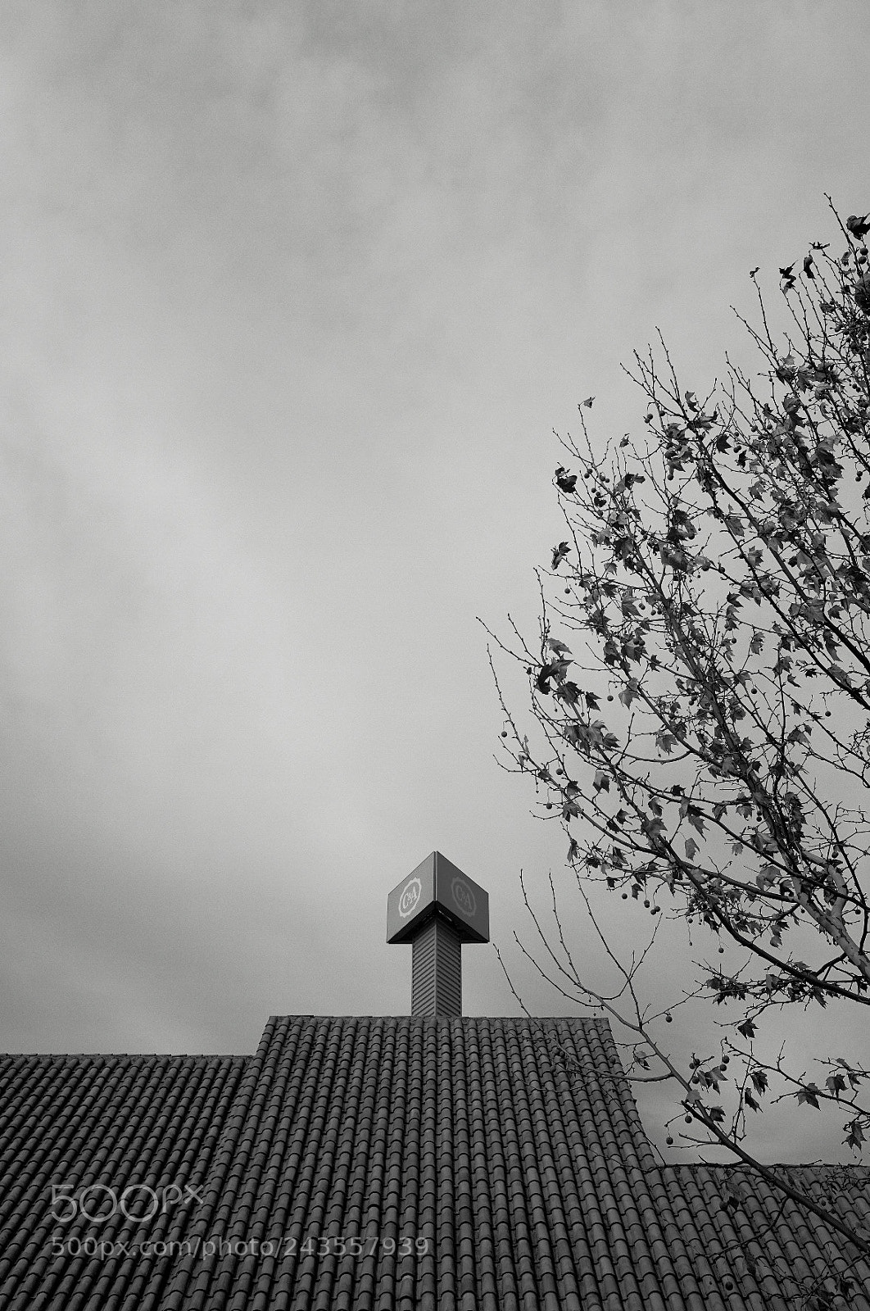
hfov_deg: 37.7
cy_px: 656
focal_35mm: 35
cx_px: 435
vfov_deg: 54.5
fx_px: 1273
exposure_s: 1/1300
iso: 200
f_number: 6.4
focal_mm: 23
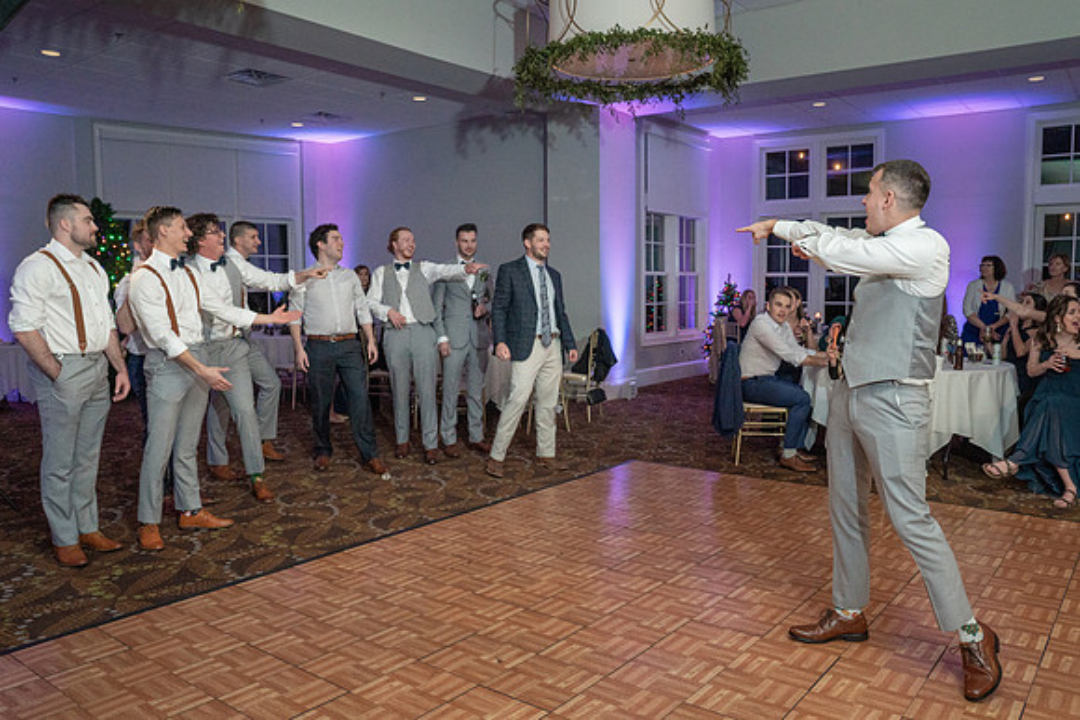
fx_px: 826
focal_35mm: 28
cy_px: 376
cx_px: 564
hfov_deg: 66.3
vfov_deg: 47.1
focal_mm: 25
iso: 2000
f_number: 5.6
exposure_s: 1/250
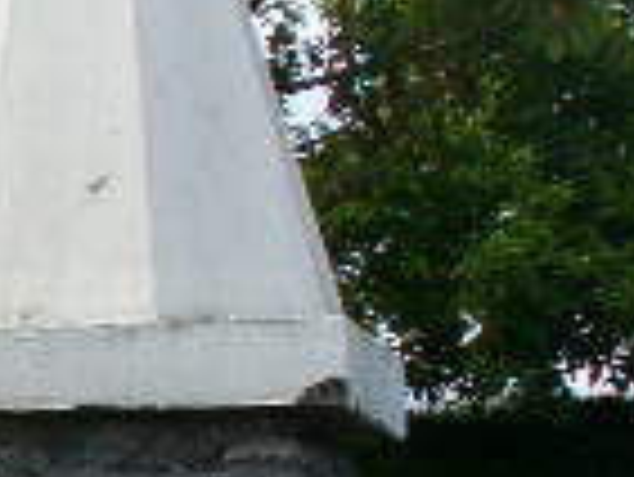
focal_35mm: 168
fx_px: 3080
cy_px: 603
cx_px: -598
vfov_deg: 8.7
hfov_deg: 10.8
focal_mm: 6.1
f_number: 5.6
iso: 80
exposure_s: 1/250
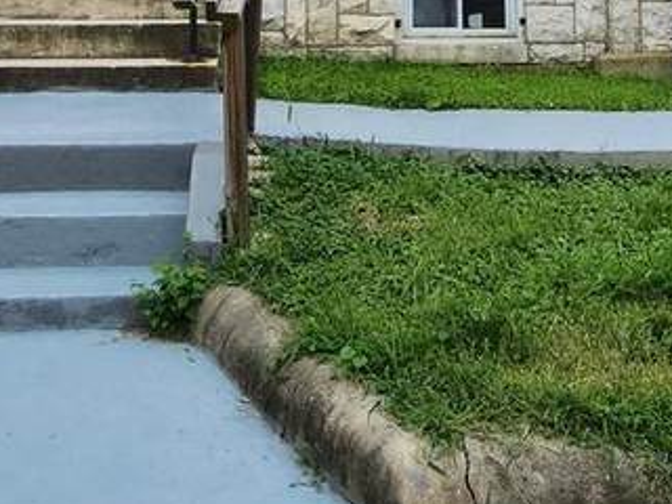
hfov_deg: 36.8
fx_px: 1009
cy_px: -206
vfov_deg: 23.6
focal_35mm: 52
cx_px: 317
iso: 50
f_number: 2.2
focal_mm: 2.2
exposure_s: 1/1033
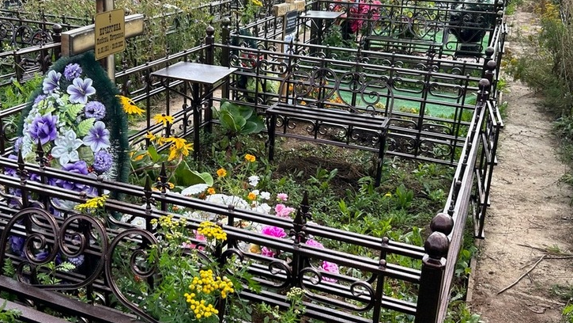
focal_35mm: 40
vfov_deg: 29.7
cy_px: 163
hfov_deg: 50.5
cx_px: 280
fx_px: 608
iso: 50
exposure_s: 1/873
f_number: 1.5
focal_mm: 5.7
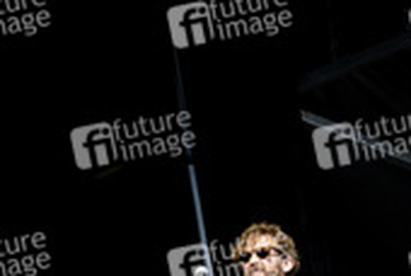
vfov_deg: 7.4
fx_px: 2116
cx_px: -77
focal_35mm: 185
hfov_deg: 10.9
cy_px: 201
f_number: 5.6
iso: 320
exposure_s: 1/500
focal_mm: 70
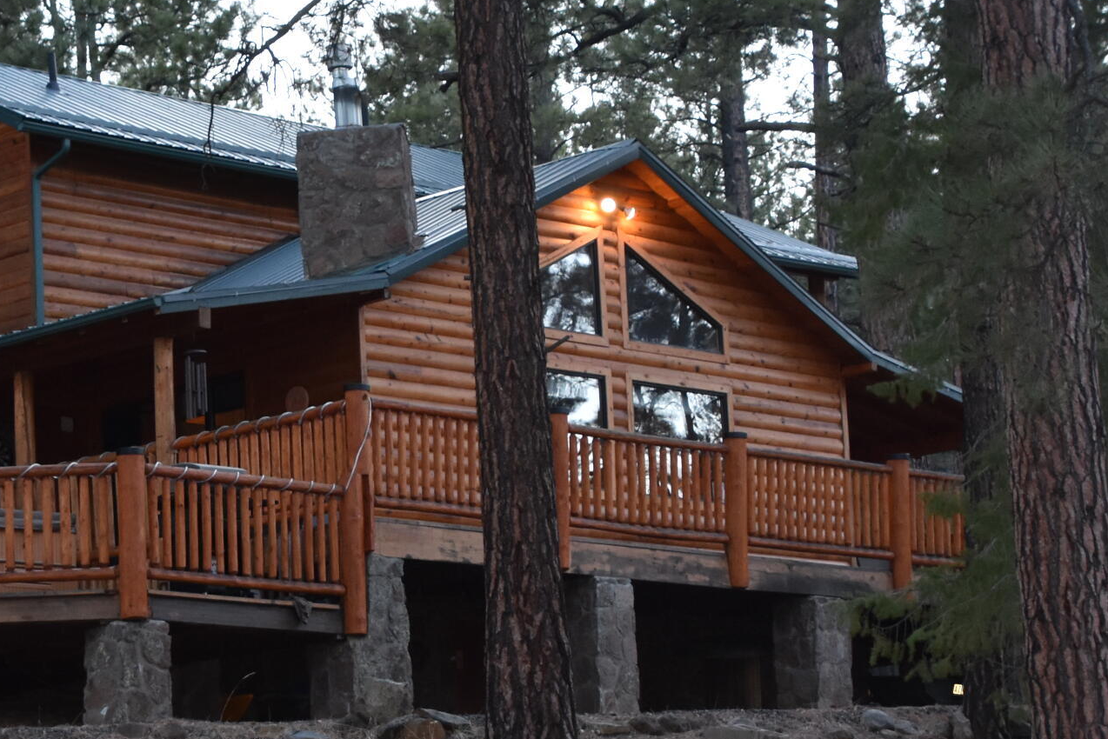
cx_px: 250
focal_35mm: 113
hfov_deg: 18.0
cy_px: 474
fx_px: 3478
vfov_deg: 12.1
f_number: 4
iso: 800
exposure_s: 1/60
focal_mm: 32
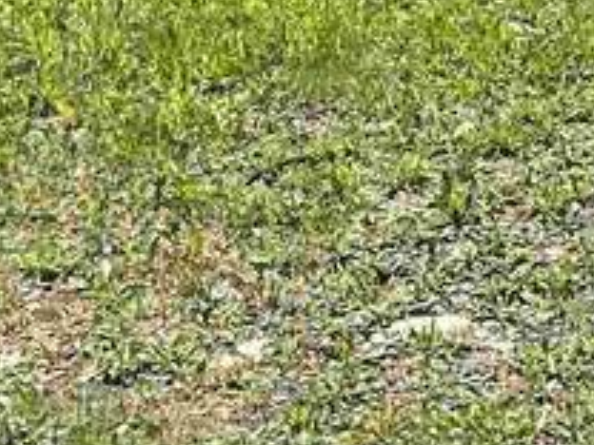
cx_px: 1219
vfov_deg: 8.8
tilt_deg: -4.1
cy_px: -385
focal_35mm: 160
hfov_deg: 11.1
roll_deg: -0.9
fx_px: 2746
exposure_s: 1/1992
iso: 50
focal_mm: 5.1
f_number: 1.6
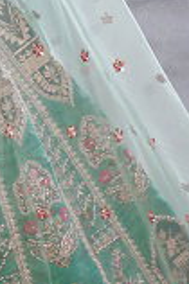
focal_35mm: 243
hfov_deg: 5.4
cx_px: -326
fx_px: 1918
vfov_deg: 8.2
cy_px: -192
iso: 640
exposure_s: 1/160
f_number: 5
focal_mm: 32
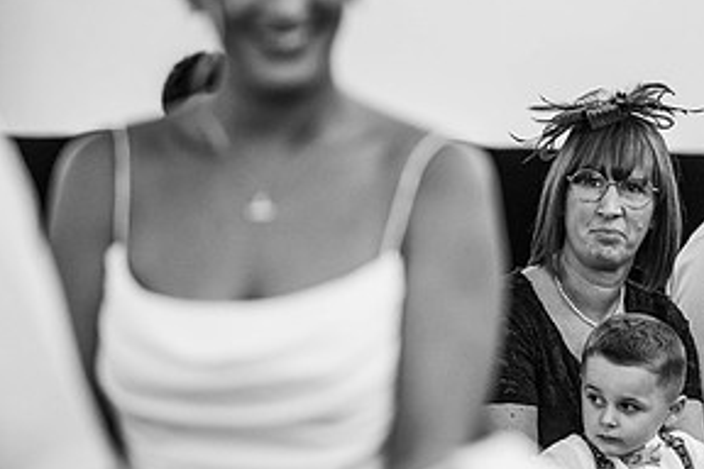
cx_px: 530
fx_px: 3344
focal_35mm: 171
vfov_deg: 8.0
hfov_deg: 12.0
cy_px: 203
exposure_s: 1/200
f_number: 1.8
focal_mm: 85
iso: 560
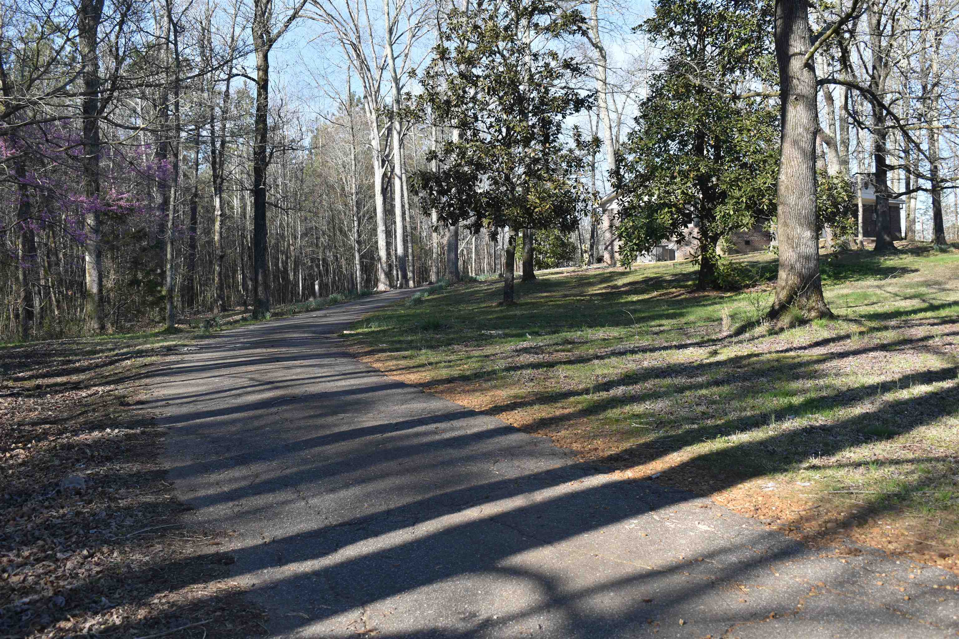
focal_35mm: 39
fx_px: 1039
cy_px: 320
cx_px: 480
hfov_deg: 49.6
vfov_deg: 34.2
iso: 100
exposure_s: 1/160
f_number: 6.3
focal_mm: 26
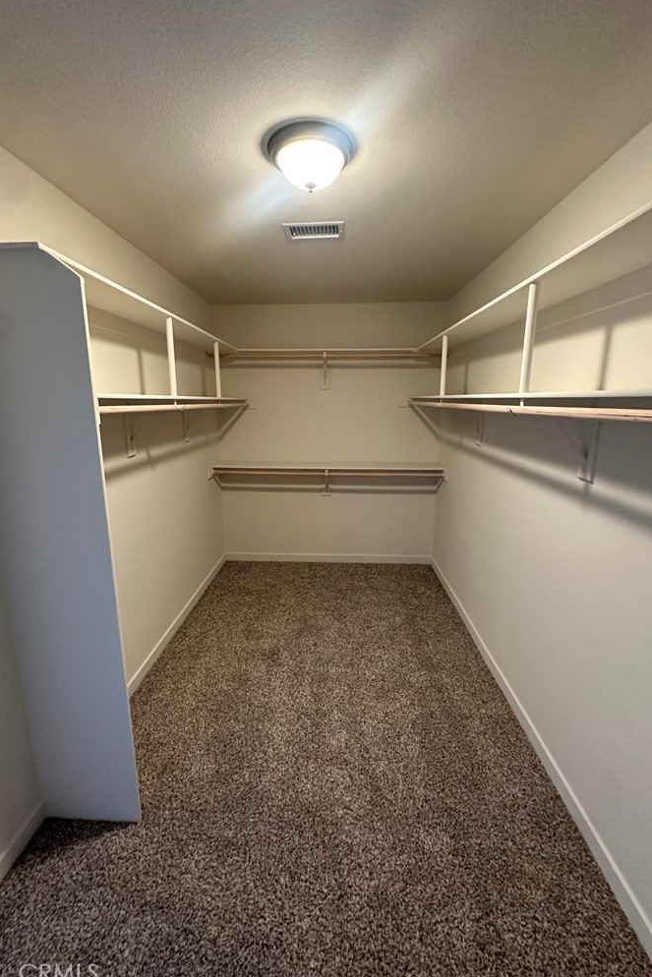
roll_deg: -1.8
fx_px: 407
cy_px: 484
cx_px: 316
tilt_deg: -10.0
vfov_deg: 100.4
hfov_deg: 77.3
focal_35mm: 15
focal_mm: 2.22
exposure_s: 1/60
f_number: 2.2
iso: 400
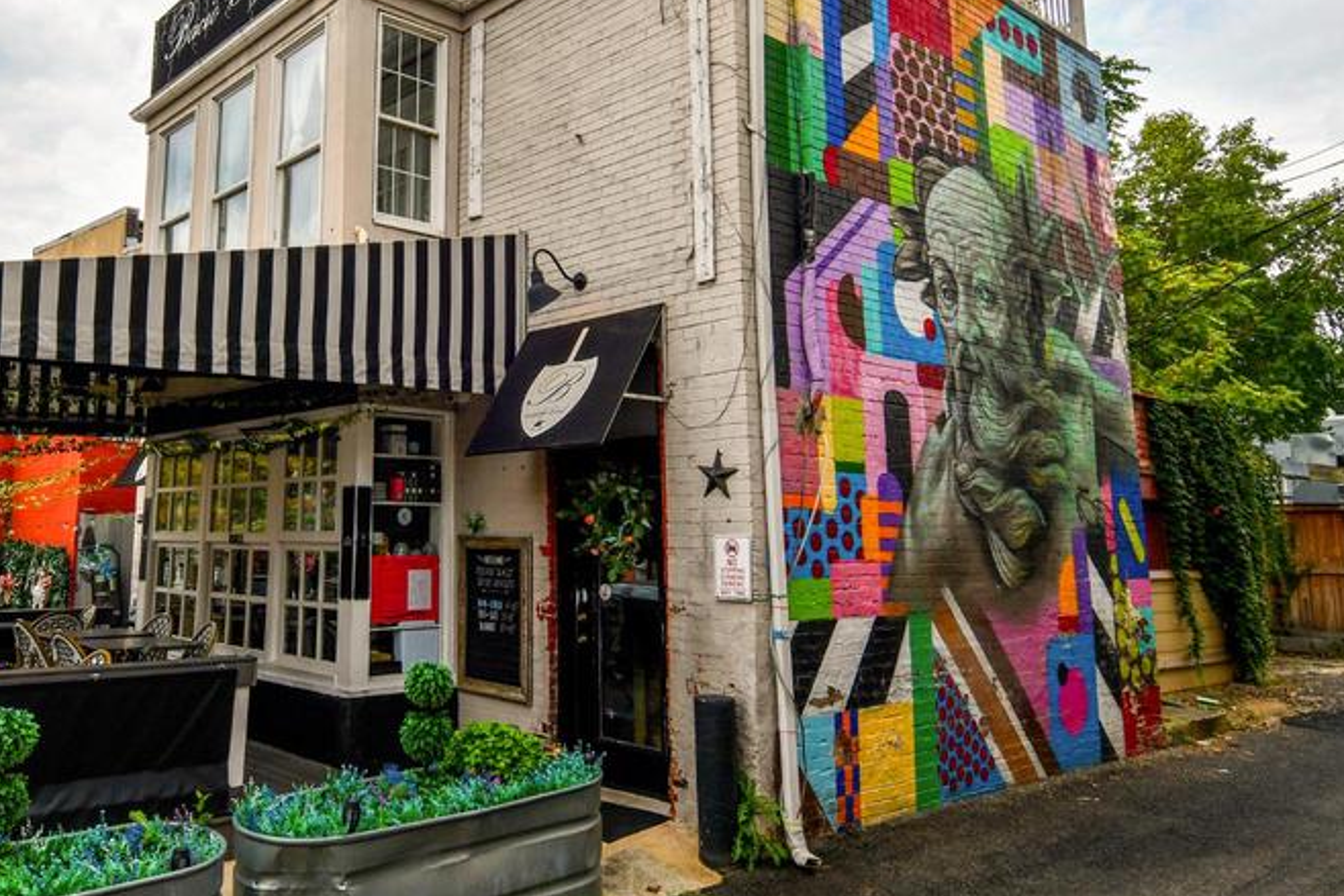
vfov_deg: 46.2
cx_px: 404
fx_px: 1045
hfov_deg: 63.1
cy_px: 370
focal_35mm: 28
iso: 200
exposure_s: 1/250
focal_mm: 12
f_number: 7.1
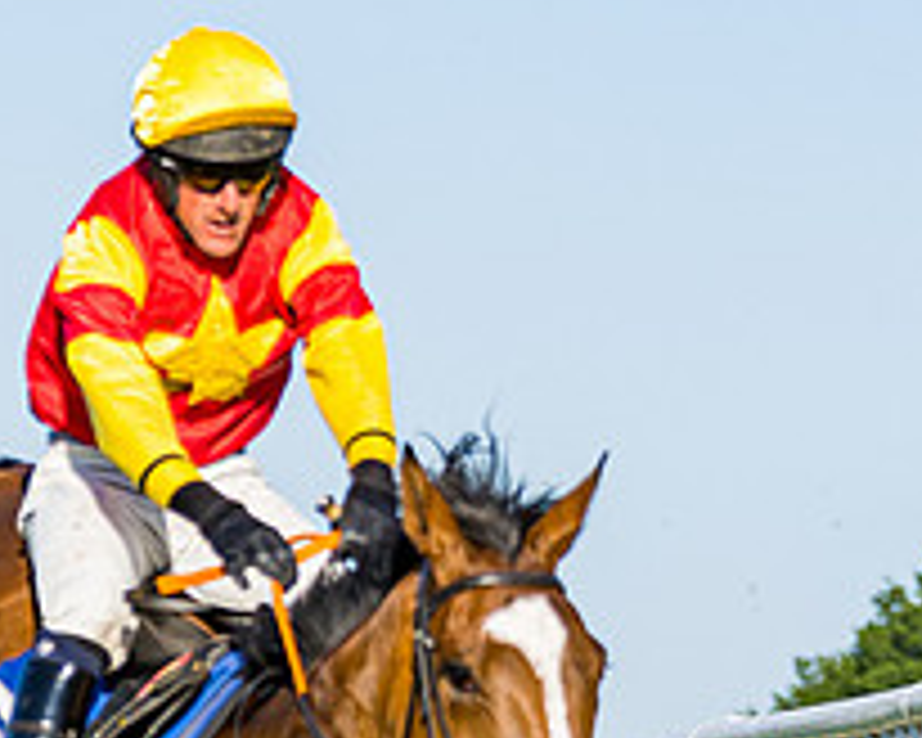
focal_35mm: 480
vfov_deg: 3.2
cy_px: 1348
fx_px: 13098
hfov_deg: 4.0
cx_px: 558
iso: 200
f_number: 4
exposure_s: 1/2000
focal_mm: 98
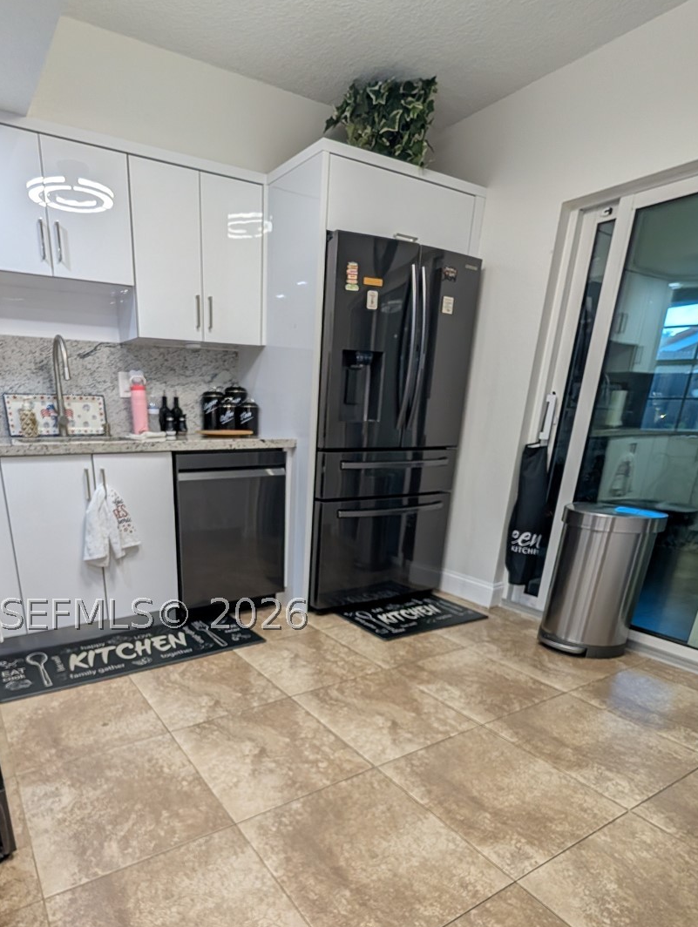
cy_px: 614
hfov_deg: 70.4
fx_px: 483
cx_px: 257
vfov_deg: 84.8
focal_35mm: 18
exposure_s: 1/60
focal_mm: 2.02
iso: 87
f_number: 1.7
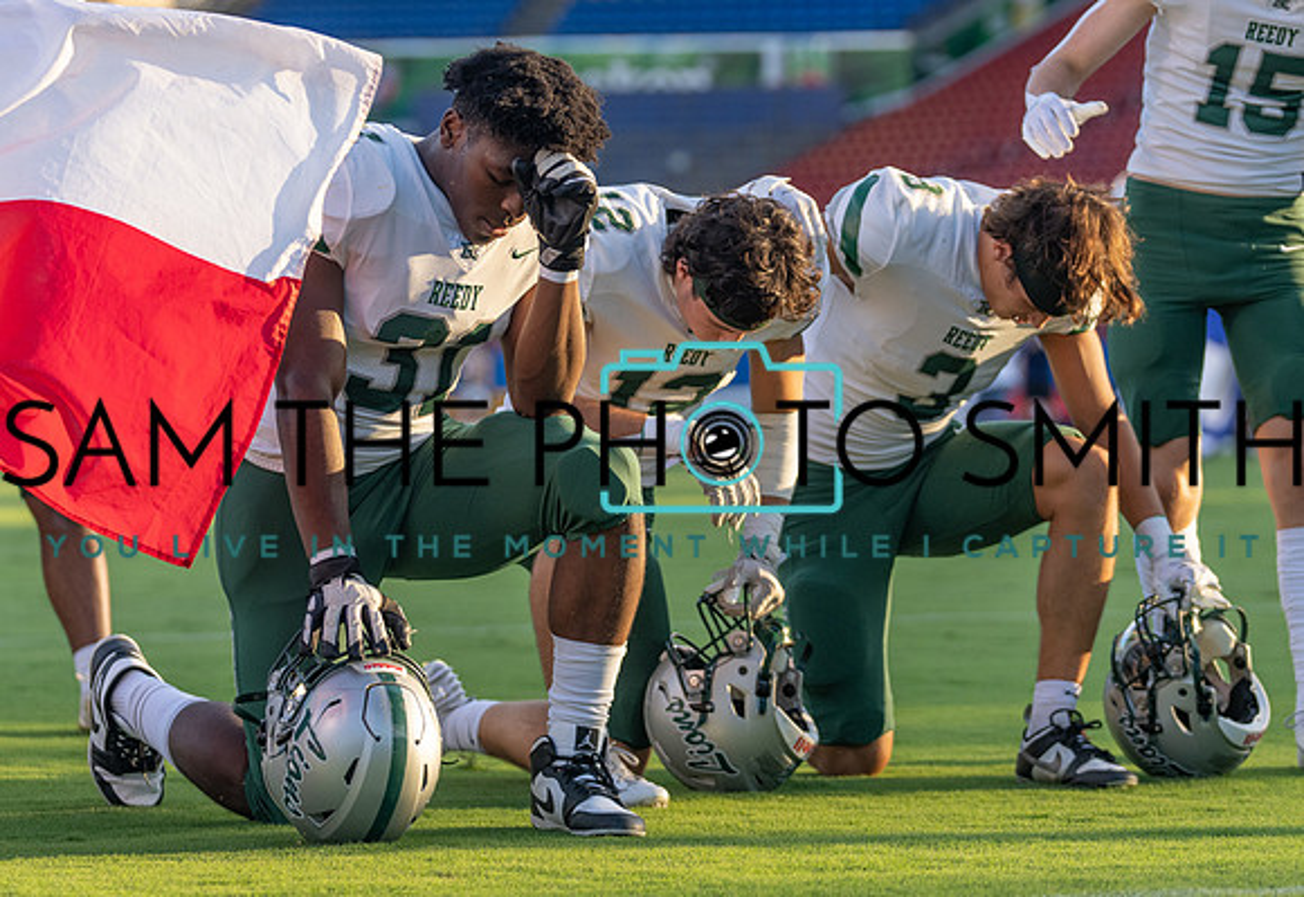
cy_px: 348
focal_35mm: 180
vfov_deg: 7.8
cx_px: 642
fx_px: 6594
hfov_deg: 11.3
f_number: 3.2
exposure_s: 1/1250
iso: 500
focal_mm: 114
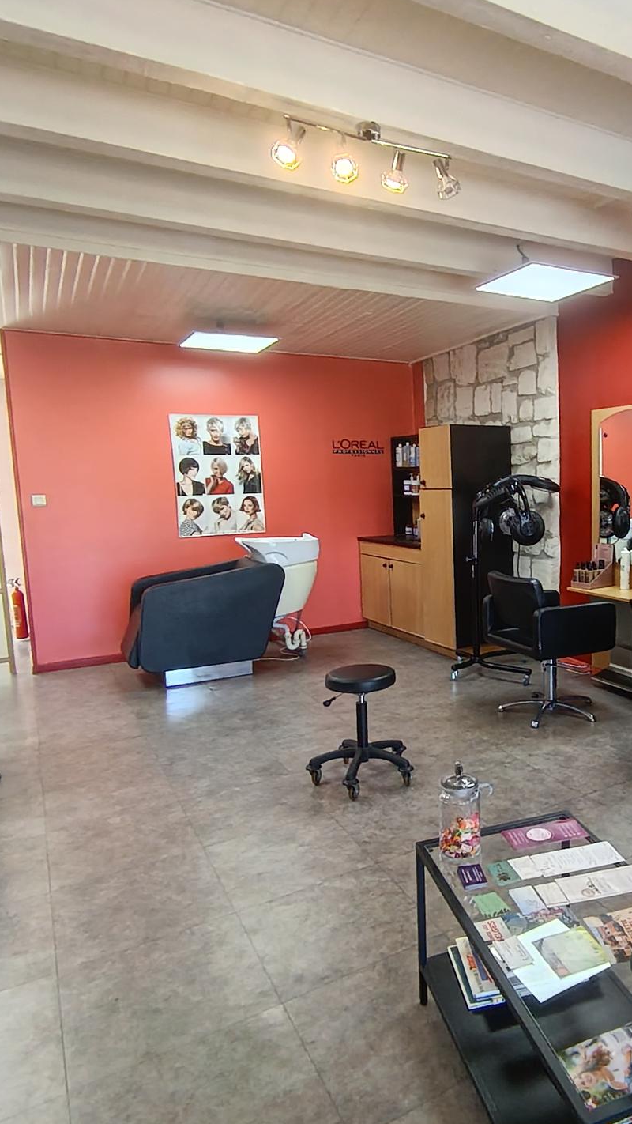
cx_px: 501
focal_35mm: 25
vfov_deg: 74.0
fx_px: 745
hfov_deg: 43.9
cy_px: 561
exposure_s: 1/50
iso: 481
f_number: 2.2
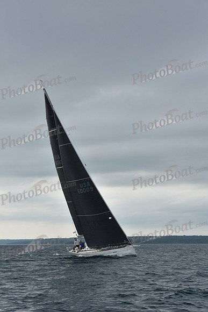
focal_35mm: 95
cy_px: 156
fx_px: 823
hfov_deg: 14.4
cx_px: 104
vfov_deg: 21.5
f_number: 10
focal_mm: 95
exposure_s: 1/800
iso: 400
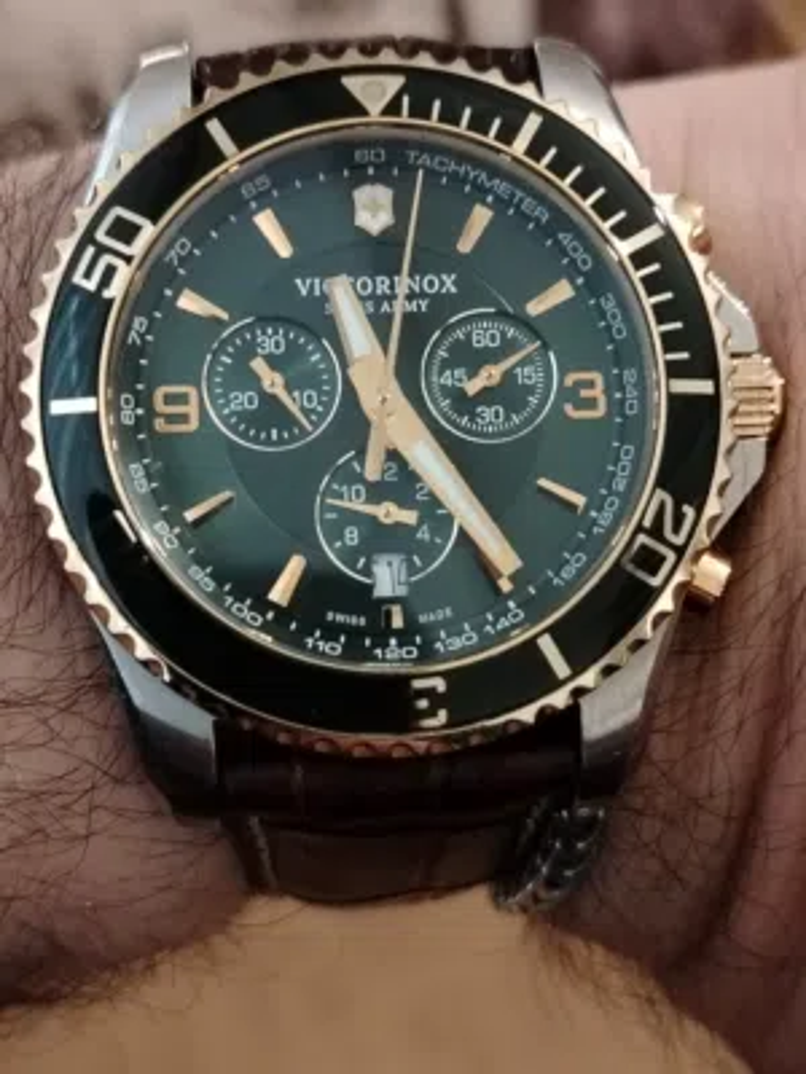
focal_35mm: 48
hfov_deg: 30.3
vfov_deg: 39.7
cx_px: 403
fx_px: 1490
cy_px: 537
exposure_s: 1/25
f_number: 1.75
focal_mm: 5.25
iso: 3663
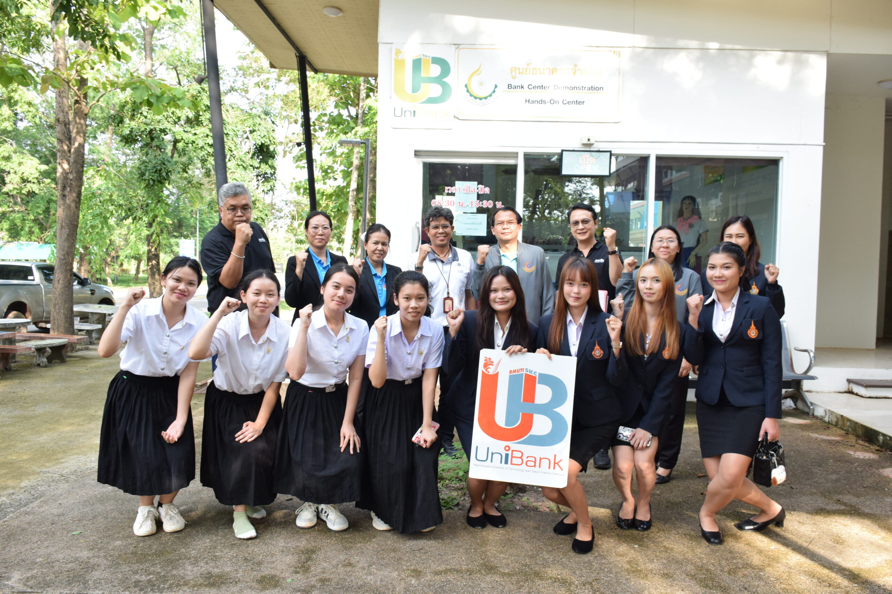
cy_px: 297
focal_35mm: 27
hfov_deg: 67.4
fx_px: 669
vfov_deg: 47.9
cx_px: 446
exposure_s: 1/250
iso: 800
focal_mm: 18
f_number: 5.6
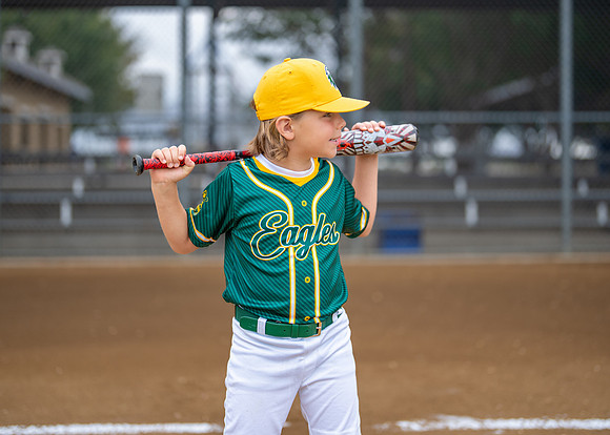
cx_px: 309
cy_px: 180
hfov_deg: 31.8
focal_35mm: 62
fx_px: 1069
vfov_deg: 23.0
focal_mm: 50
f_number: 1.2
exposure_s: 1/2500
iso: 160
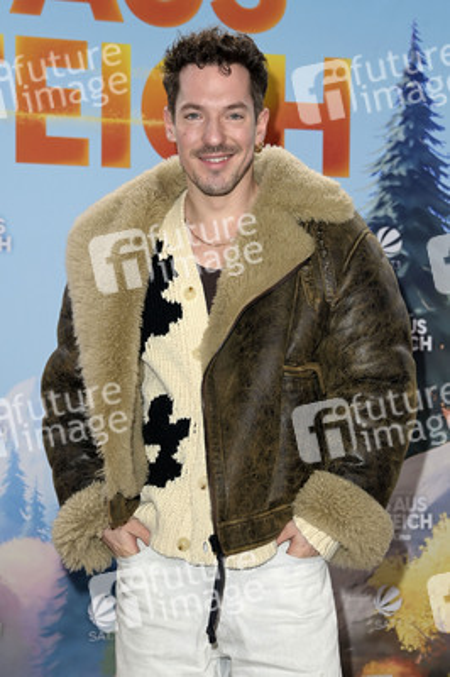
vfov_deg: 22.2
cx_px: 225
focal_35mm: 92
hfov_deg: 14.8
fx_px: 1728
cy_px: 338
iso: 640
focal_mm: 92
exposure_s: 1/250
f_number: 5.6
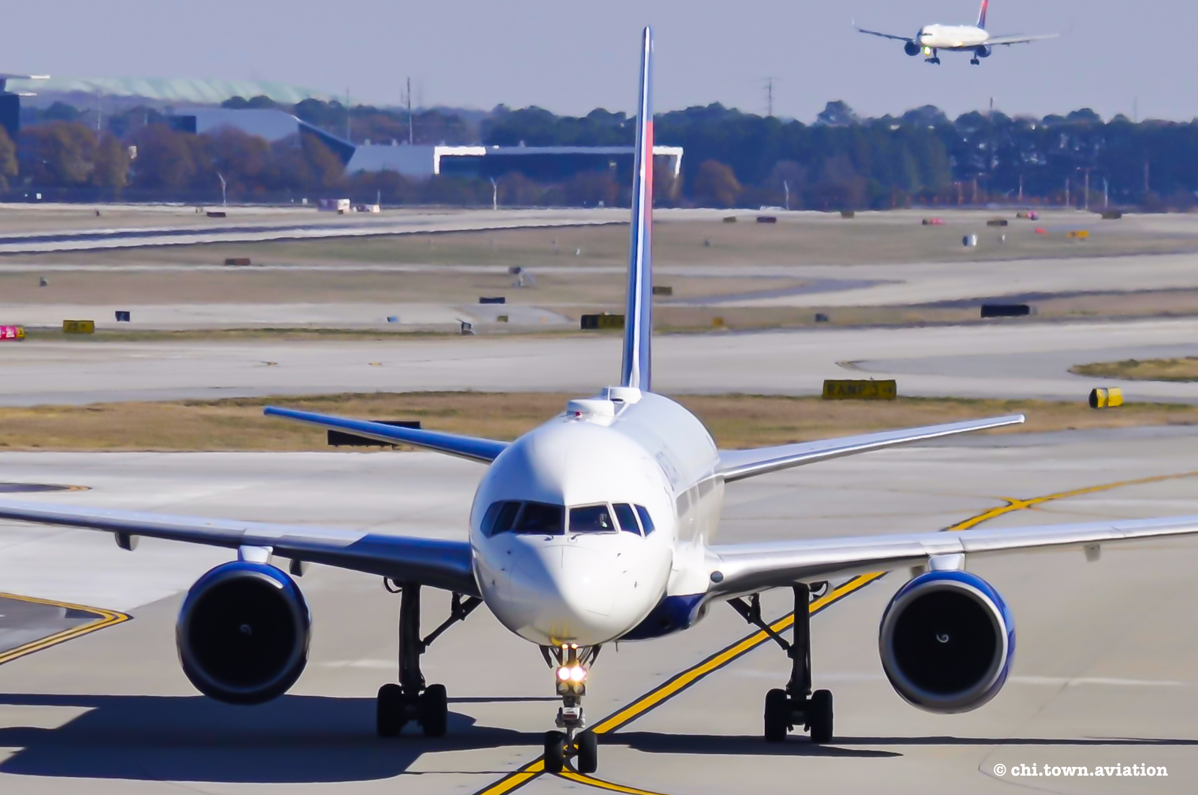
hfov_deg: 8.3
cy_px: 398
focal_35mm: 248
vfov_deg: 5.5
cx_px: 599
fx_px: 8226
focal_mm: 165
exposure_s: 1/1600
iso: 200
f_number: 6.3
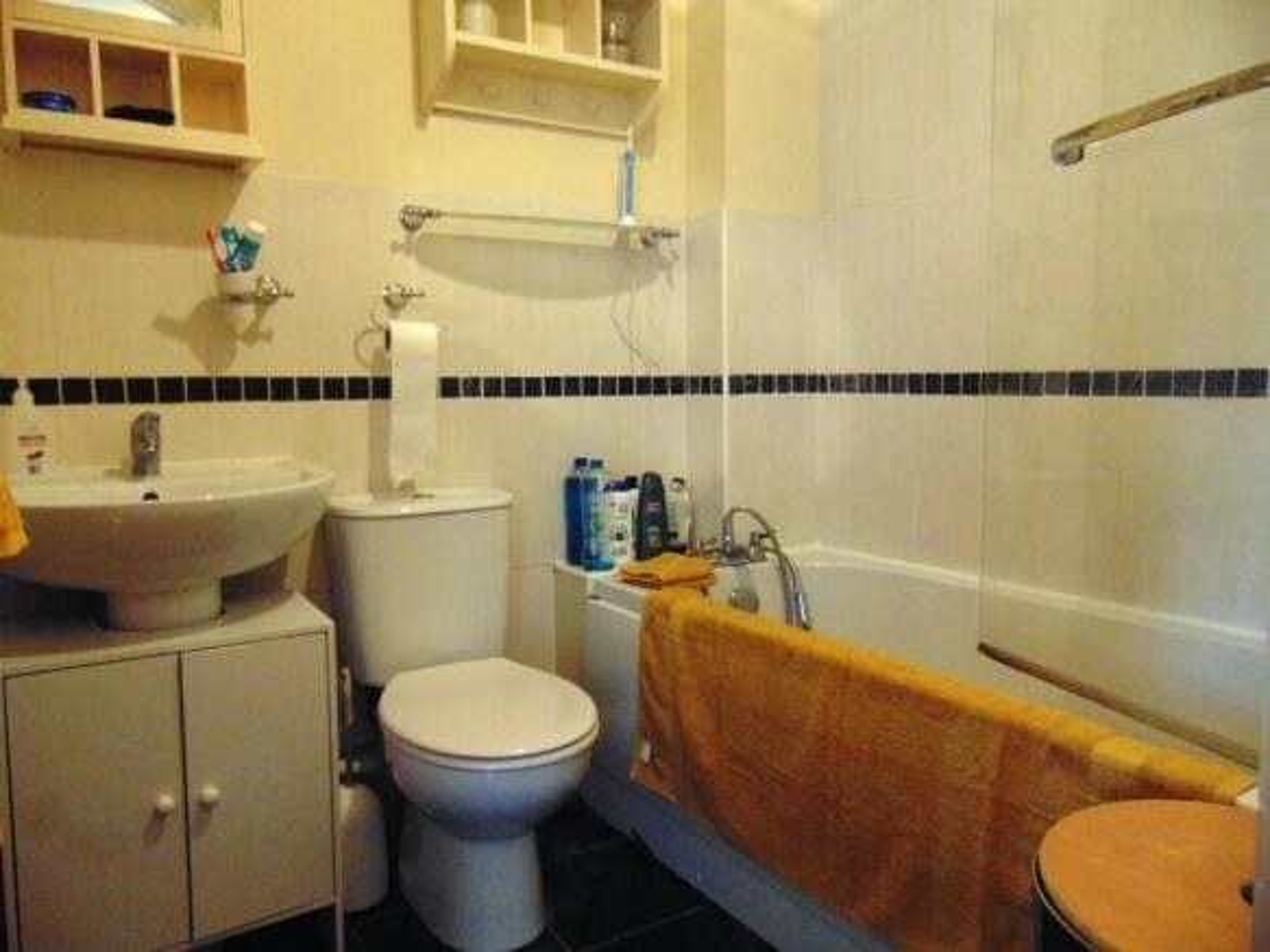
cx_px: 635
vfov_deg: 54.9
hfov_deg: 69.4
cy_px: 476
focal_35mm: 25
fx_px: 917
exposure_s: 1/13
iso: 400
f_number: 3
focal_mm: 4.5
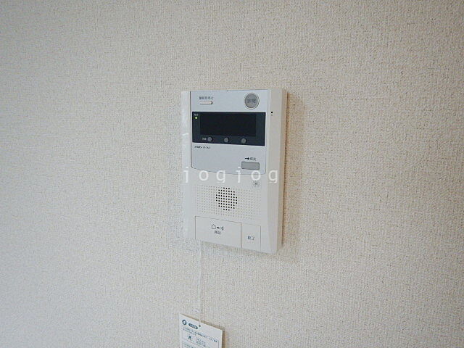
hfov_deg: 71.6
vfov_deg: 56.8
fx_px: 322
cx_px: 232
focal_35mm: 24
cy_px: 174
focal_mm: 4.3
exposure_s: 1/40
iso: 125
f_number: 2.8
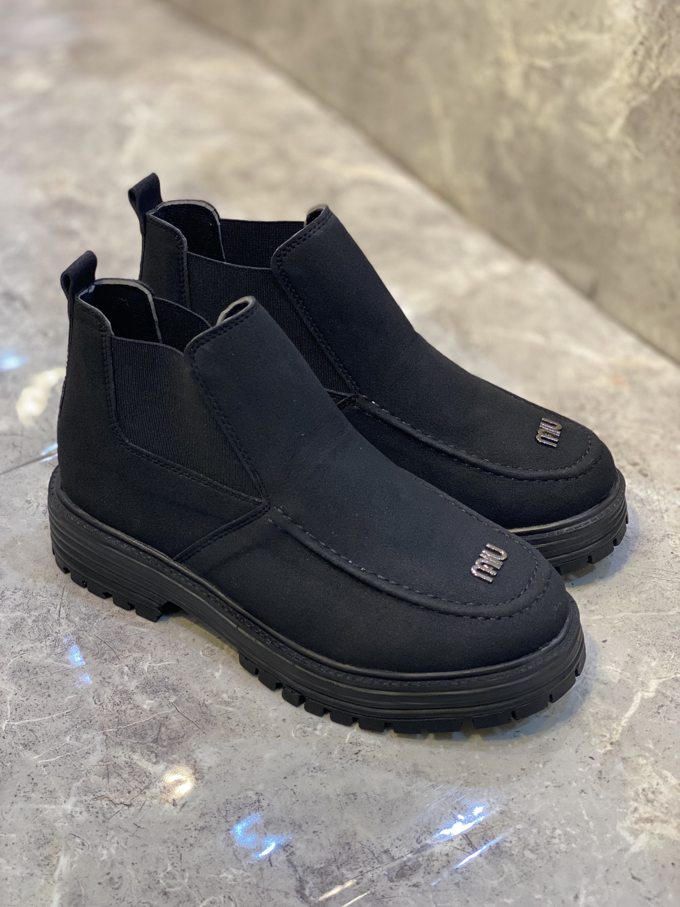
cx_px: 340
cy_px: 454
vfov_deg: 36.8
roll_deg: -4.9
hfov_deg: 28.0
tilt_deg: -38.9
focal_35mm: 52
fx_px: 1362
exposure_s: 1/100
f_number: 2
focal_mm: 6
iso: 200
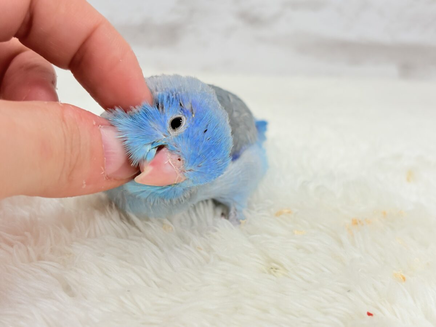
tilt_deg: -21.8
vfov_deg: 28.0
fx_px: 655
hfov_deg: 36.8
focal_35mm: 52
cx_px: 218
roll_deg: -5.3
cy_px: 164
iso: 80
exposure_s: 1/100
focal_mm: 5.96
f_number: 1.6
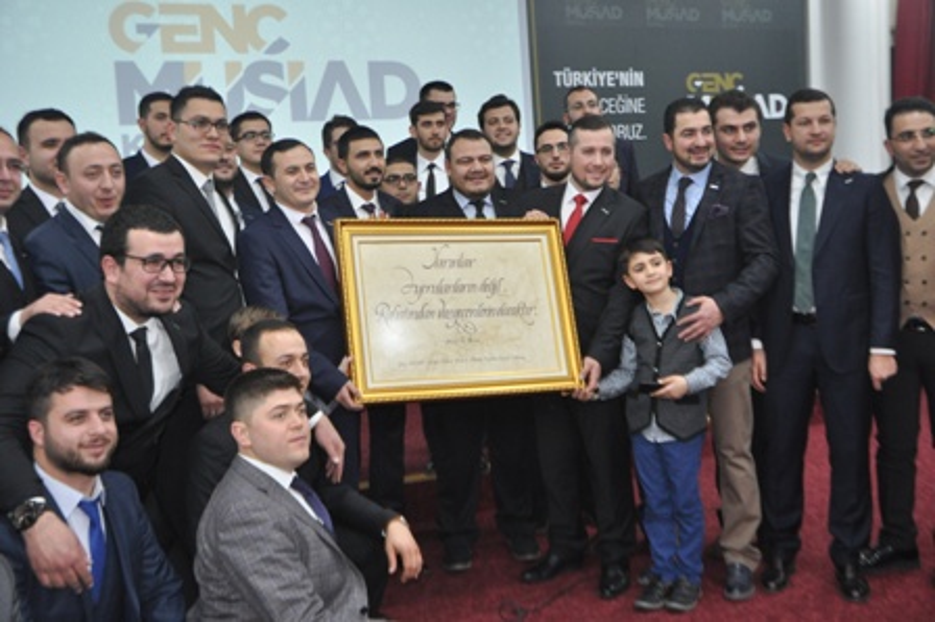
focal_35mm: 44
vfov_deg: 30.8
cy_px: 311
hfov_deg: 45.0
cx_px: 468
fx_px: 1129
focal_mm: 29
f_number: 3.8
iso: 800
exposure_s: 1/60
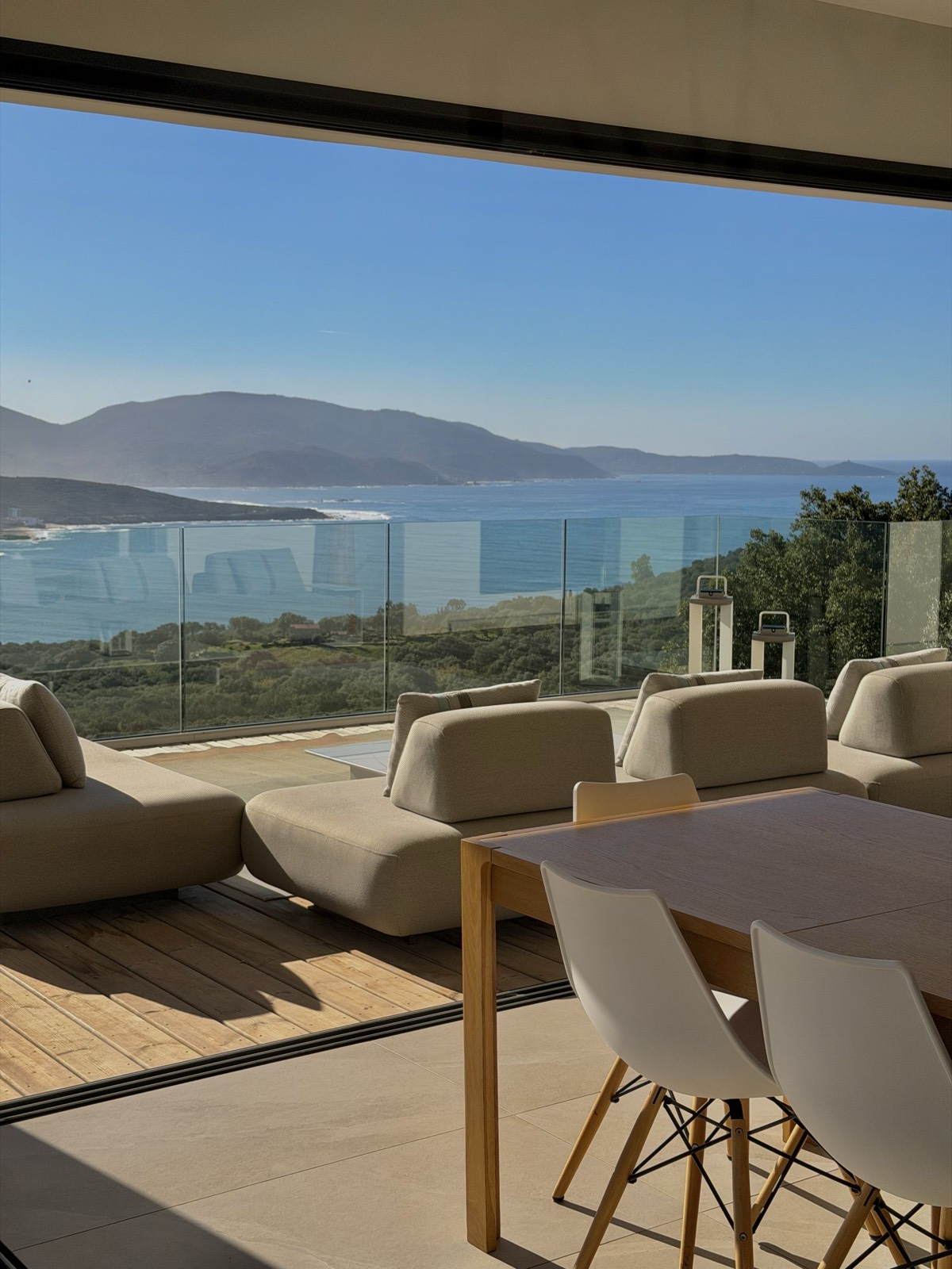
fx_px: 1760
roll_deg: -0.4
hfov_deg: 30.3
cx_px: 476
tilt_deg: -5.9
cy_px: 634
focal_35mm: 48
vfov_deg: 39.7
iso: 80
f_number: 1.78
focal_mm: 6.76
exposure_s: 1/8772
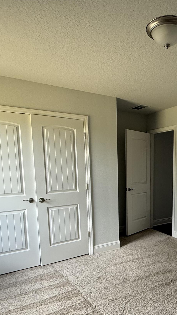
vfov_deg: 66.9
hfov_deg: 39.6
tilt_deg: -7.0
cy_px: 196
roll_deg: -0.8
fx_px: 234
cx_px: 145
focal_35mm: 28
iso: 100
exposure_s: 1/99
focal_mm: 2.22
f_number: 2.2
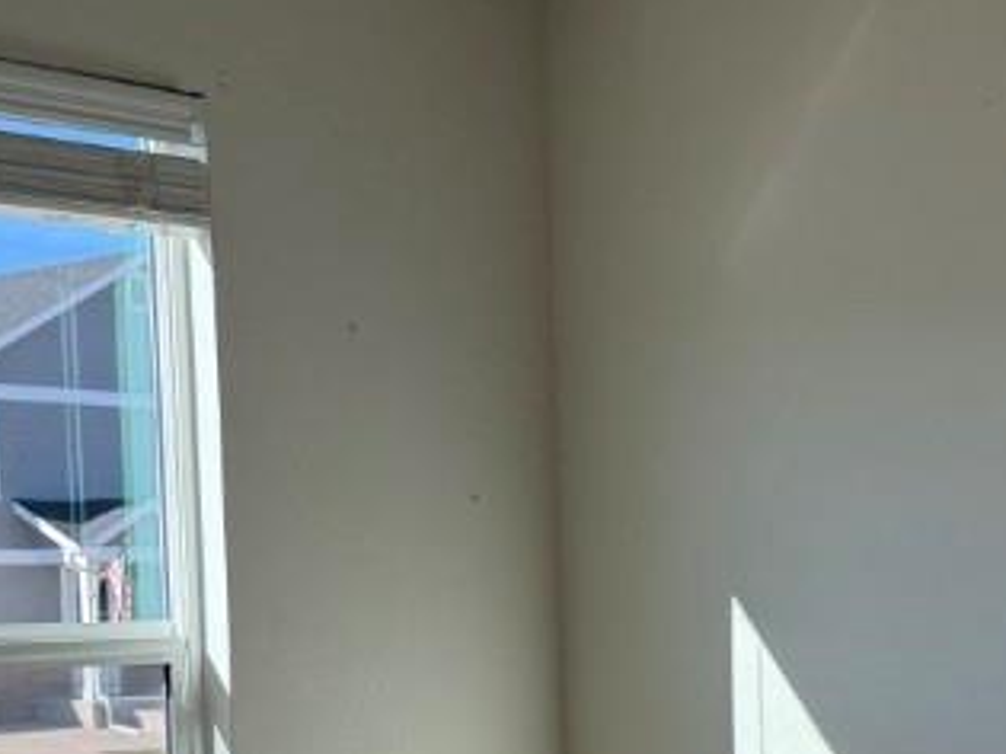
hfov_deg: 24.9
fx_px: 2266
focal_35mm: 78
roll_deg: +3.0
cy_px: 751
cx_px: 696
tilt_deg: -1.7
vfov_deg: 18.4
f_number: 1.78
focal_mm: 6.76
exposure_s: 1/1901
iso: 100
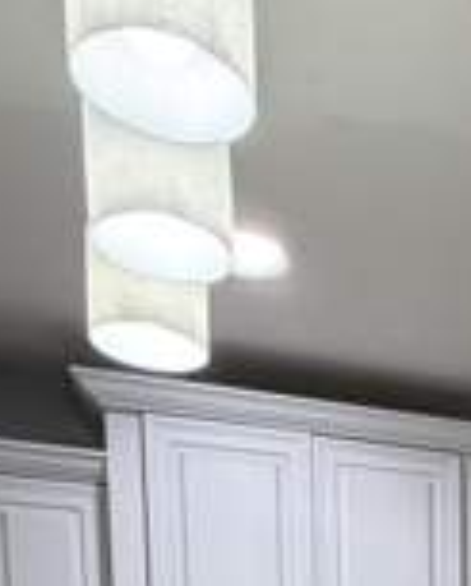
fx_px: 990
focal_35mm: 57
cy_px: 912
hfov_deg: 24.0
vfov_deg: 24.4
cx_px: 582
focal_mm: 2.22
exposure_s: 1/120
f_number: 2.2
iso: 320
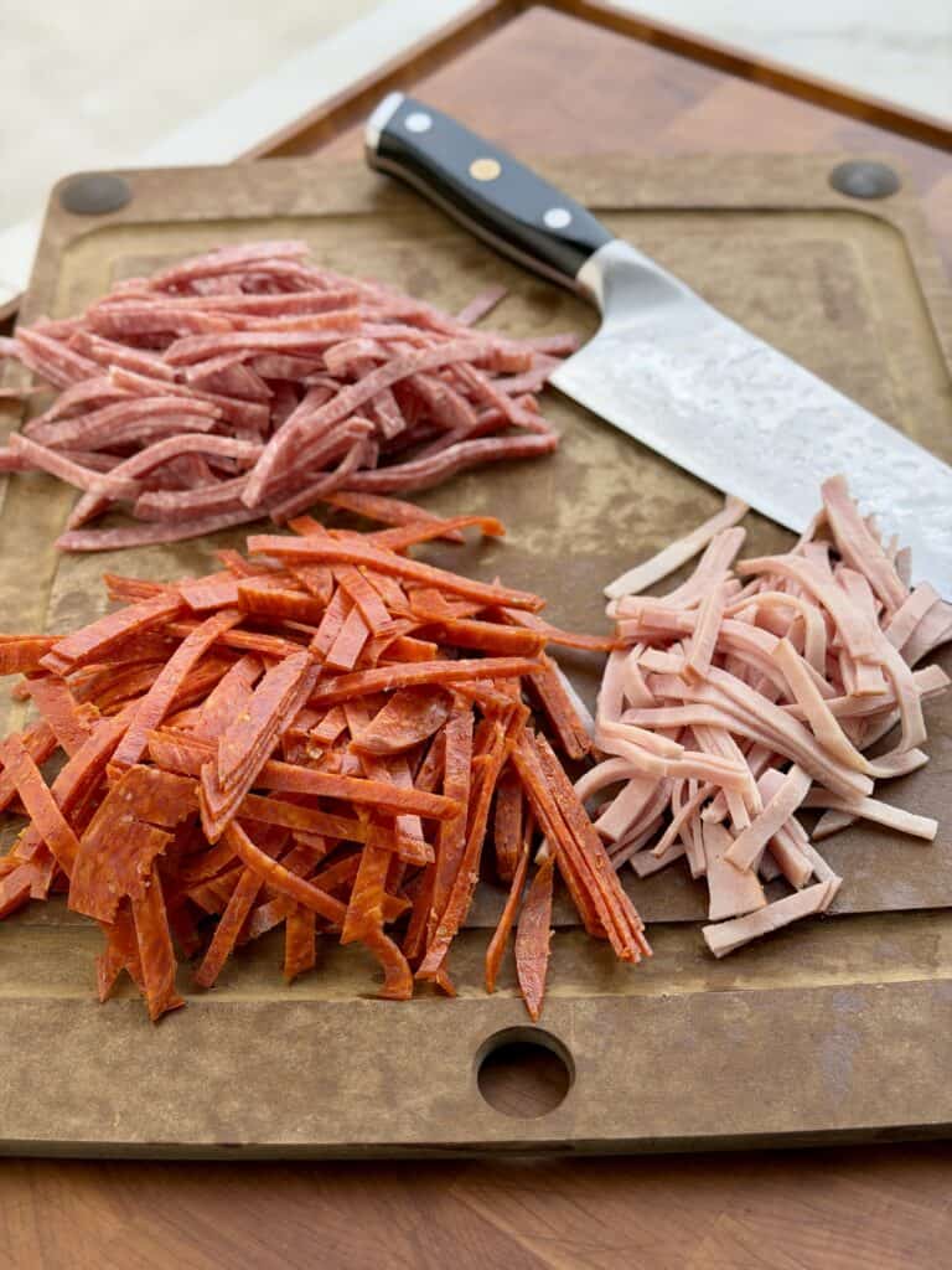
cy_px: 635
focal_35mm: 48
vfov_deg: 39.7
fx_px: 1760
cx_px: 476
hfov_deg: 30.3
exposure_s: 1/1013
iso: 64
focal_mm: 6.76
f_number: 1.78
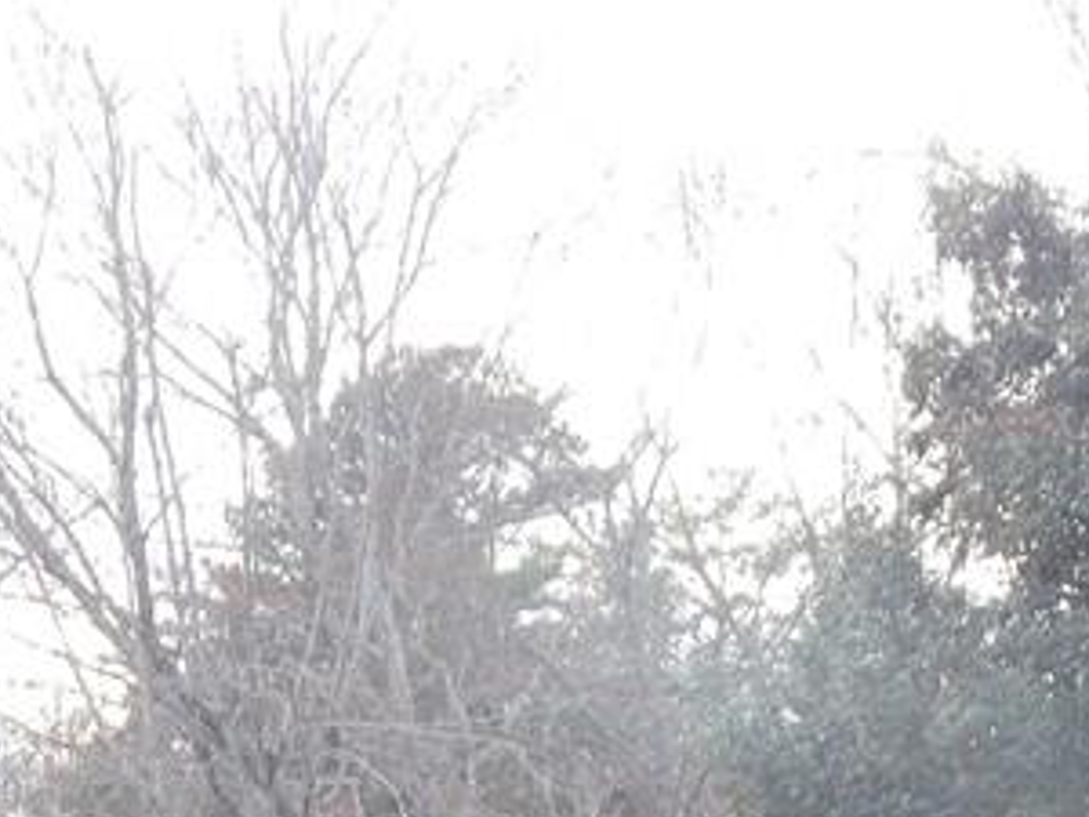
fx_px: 4625
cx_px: 708
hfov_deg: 13.4
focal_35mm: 147
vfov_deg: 9.8
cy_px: 1249
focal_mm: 7.7
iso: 125
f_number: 3.6
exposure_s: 1/160
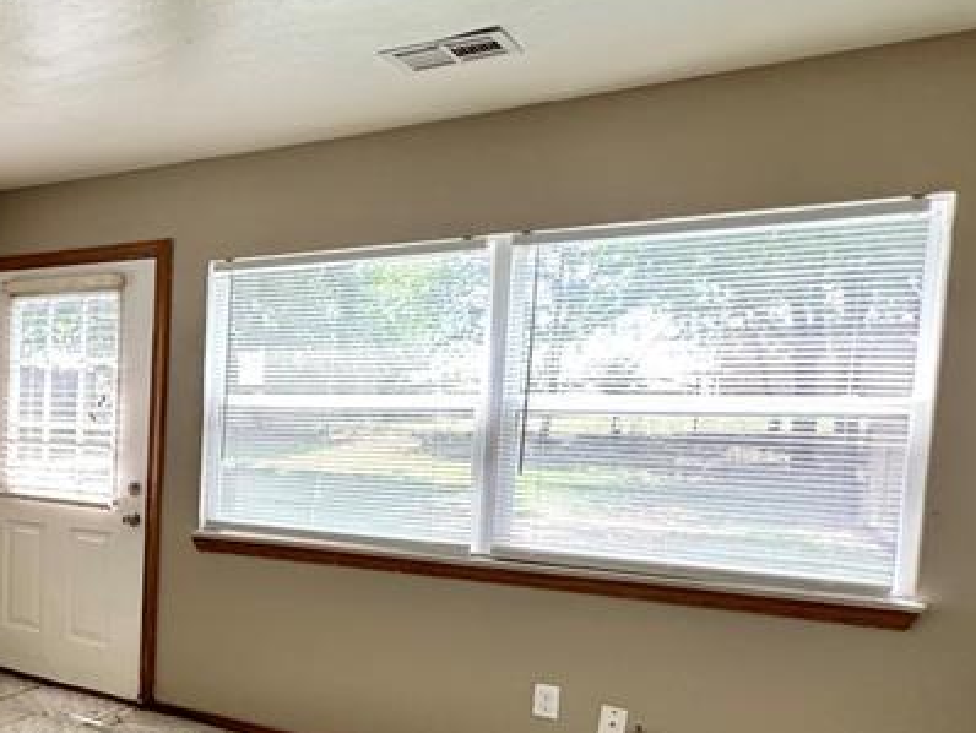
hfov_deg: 37.6
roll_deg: -1.3
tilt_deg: -5.1
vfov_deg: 39.3
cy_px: 476
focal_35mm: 36
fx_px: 1016
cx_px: -216
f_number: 2.2
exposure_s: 1/120
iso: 250
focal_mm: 2.22
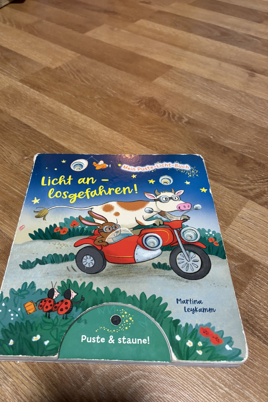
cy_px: 208
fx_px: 313
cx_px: 113
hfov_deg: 46.2
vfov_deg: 65.5
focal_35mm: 28
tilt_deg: -49.5
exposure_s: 1/50
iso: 200
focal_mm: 5.96
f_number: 1.6
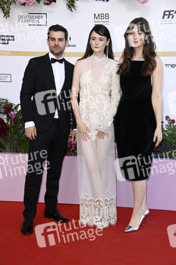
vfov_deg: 31.0
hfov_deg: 20.9
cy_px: 132
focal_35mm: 65
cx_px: 88
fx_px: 477
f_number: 5.6
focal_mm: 65
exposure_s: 1/250
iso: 320
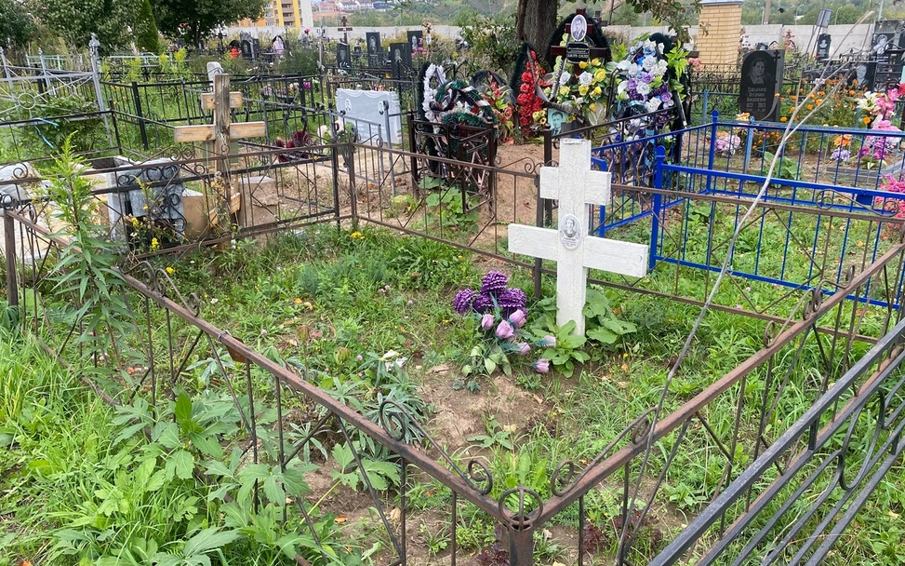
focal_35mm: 29
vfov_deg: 43.1
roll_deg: +3.4
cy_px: 301
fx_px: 715
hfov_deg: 64.6
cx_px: 465
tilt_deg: -21.6
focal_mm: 4.25
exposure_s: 1/475
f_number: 1.8
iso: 32
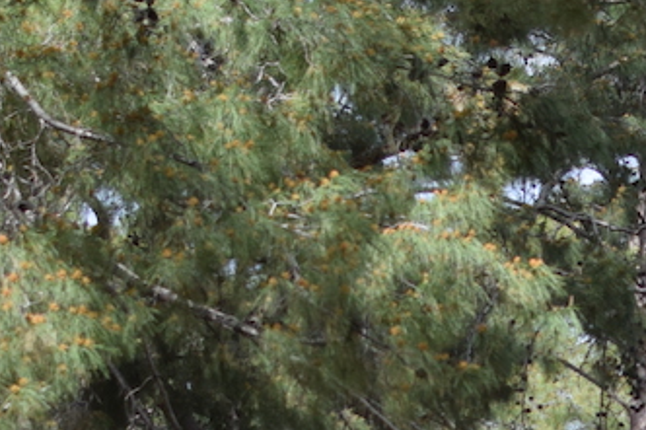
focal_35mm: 237
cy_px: 891
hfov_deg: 8.5
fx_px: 4255
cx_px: 864
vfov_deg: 5.6
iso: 400
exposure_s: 1/2500
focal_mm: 35
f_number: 3.2
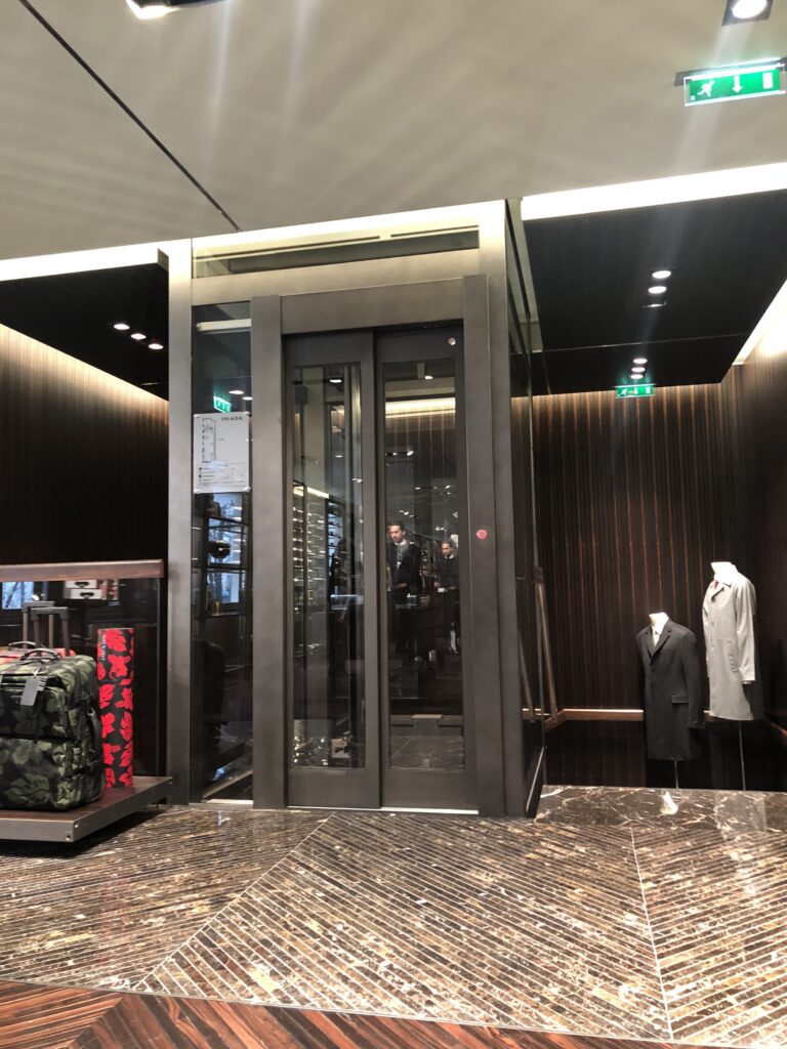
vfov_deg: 61.7
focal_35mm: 29
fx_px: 879
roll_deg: +1.3
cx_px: 394
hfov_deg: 48.2
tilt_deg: +5.3
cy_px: 524
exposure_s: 1/11
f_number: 1.8
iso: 100
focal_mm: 3.99
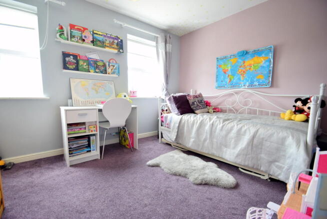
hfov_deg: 100.4
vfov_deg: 77.4
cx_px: 164
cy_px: 110
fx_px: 136
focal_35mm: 15
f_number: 4.5
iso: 400
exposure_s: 1/80
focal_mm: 10
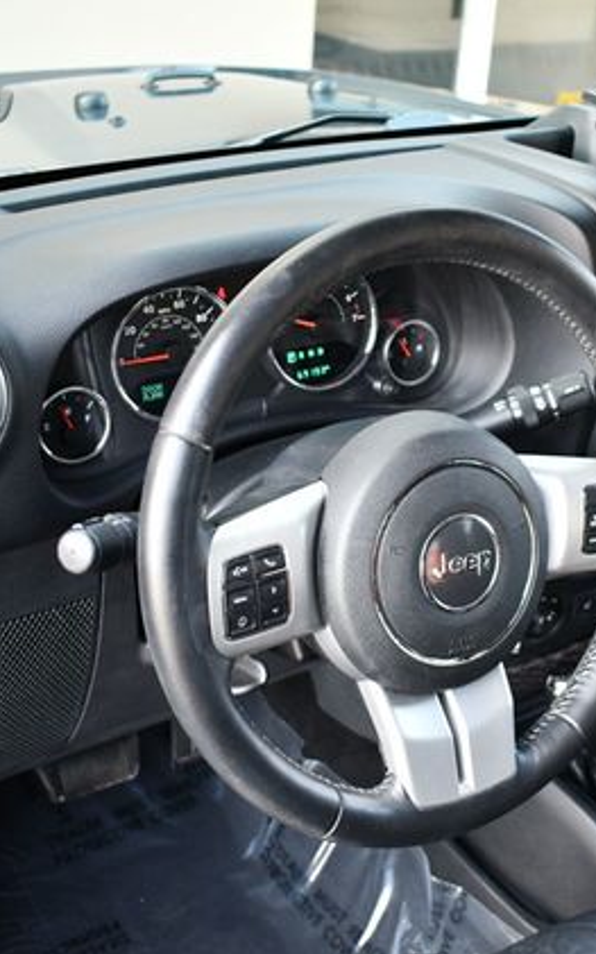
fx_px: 1248
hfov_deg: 26.6
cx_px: 431
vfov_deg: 41.8
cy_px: 478
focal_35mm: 48
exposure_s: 1/160
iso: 800
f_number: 3.8
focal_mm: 21
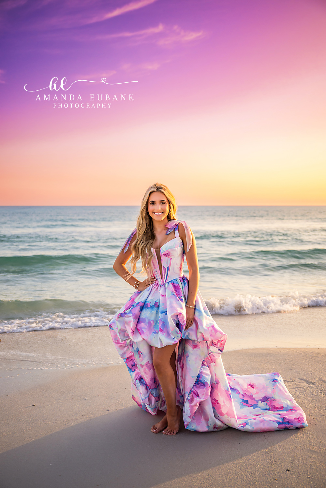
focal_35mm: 34
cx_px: 163
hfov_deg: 39.4
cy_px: 244
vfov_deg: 56.5
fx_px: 455
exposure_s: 1/2000
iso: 320
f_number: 2.8
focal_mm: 33.5
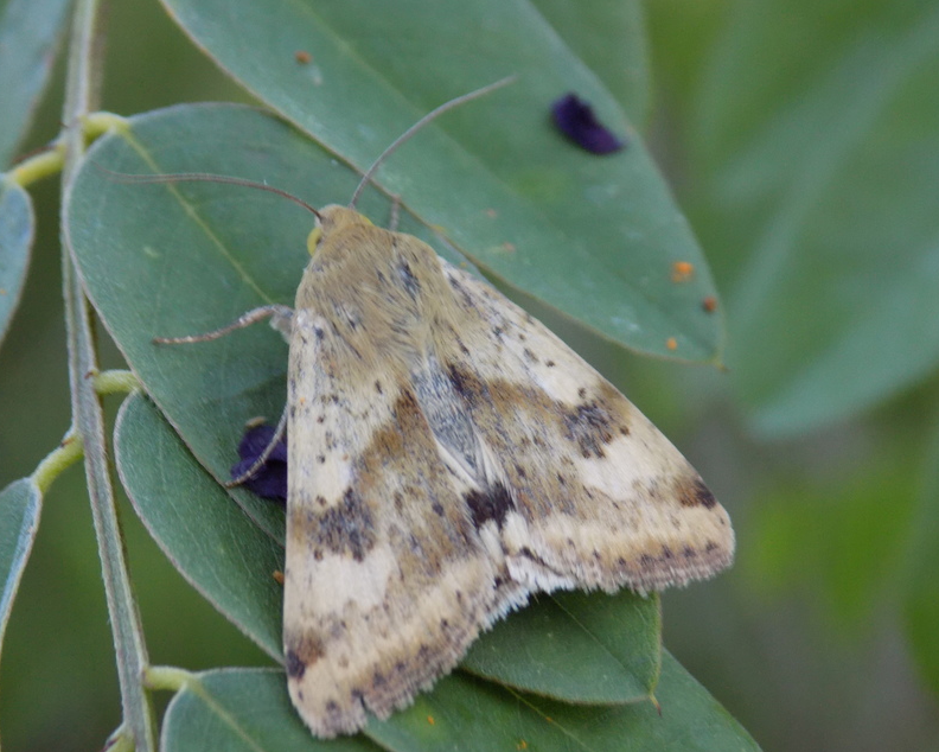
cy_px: 378
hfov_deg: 15.5
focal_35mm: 124
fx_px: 3447
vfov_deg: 12.4
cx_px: 452
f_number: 4.8
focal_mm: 20.9
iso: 250
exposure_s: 1/30
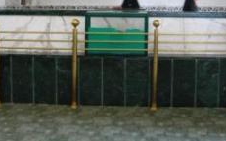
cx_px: 116
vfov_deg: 21.0
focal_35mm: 61
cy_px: 29
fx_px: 375
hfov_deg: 33.5
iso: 400
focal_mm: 5.5
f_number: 2.8
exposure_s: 1/20
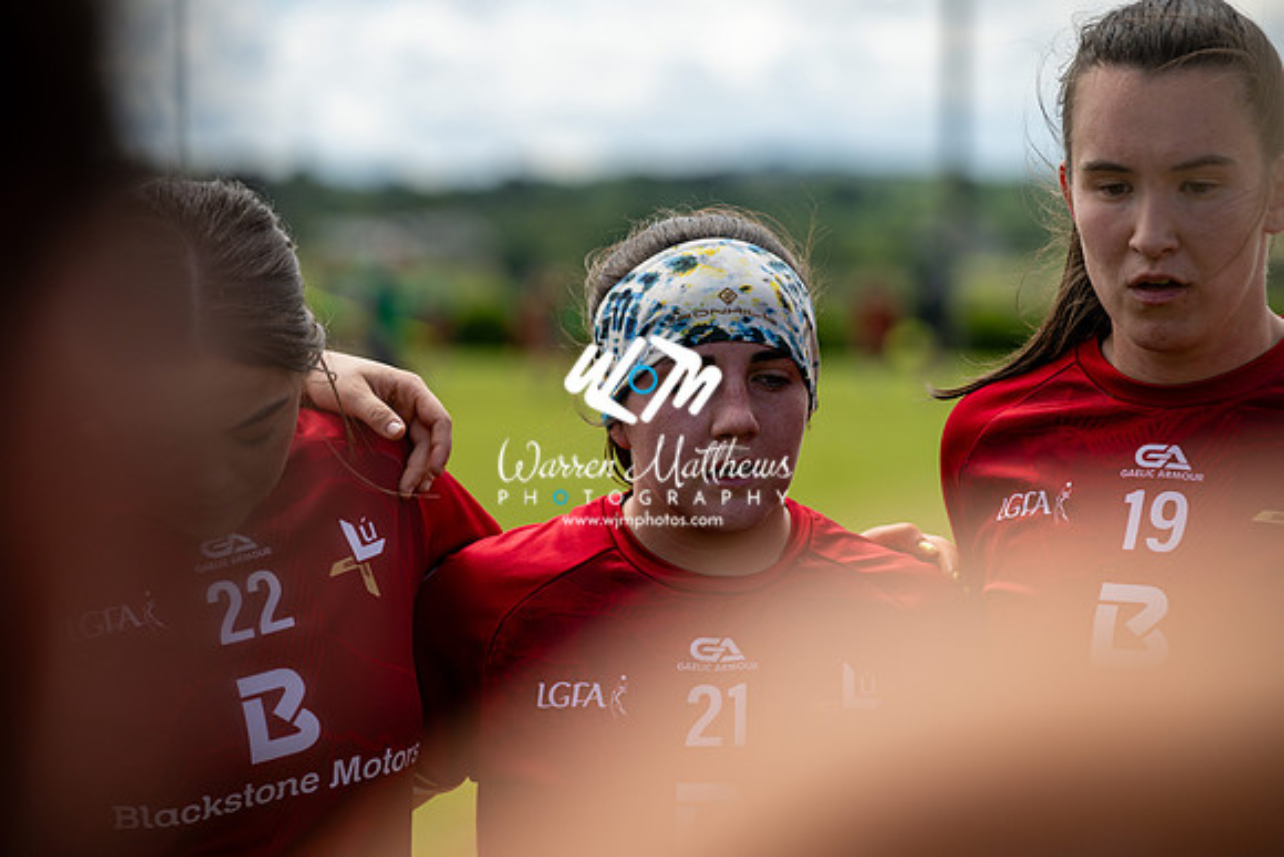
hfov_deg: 13.7
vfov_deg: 9.2
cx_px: 642
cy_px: 428
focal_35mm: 150
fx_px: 5351
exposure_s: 1/1250
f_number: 4
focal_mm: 150
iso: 100
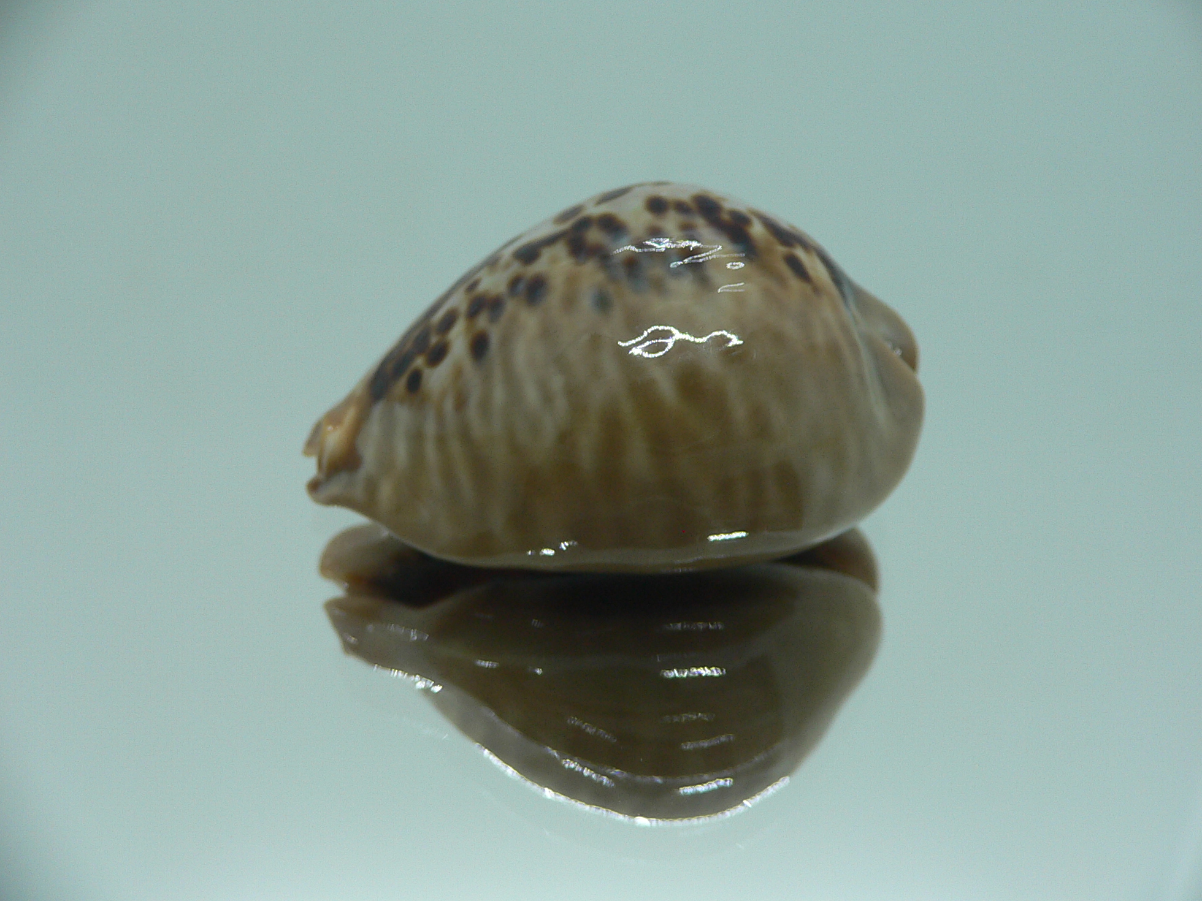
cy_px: 440
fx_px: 1250
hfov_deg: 51.4
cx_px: 614
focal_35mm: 36
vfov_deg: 39.7
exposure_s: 1/60
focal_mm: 4.6
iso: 80
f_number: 2.8
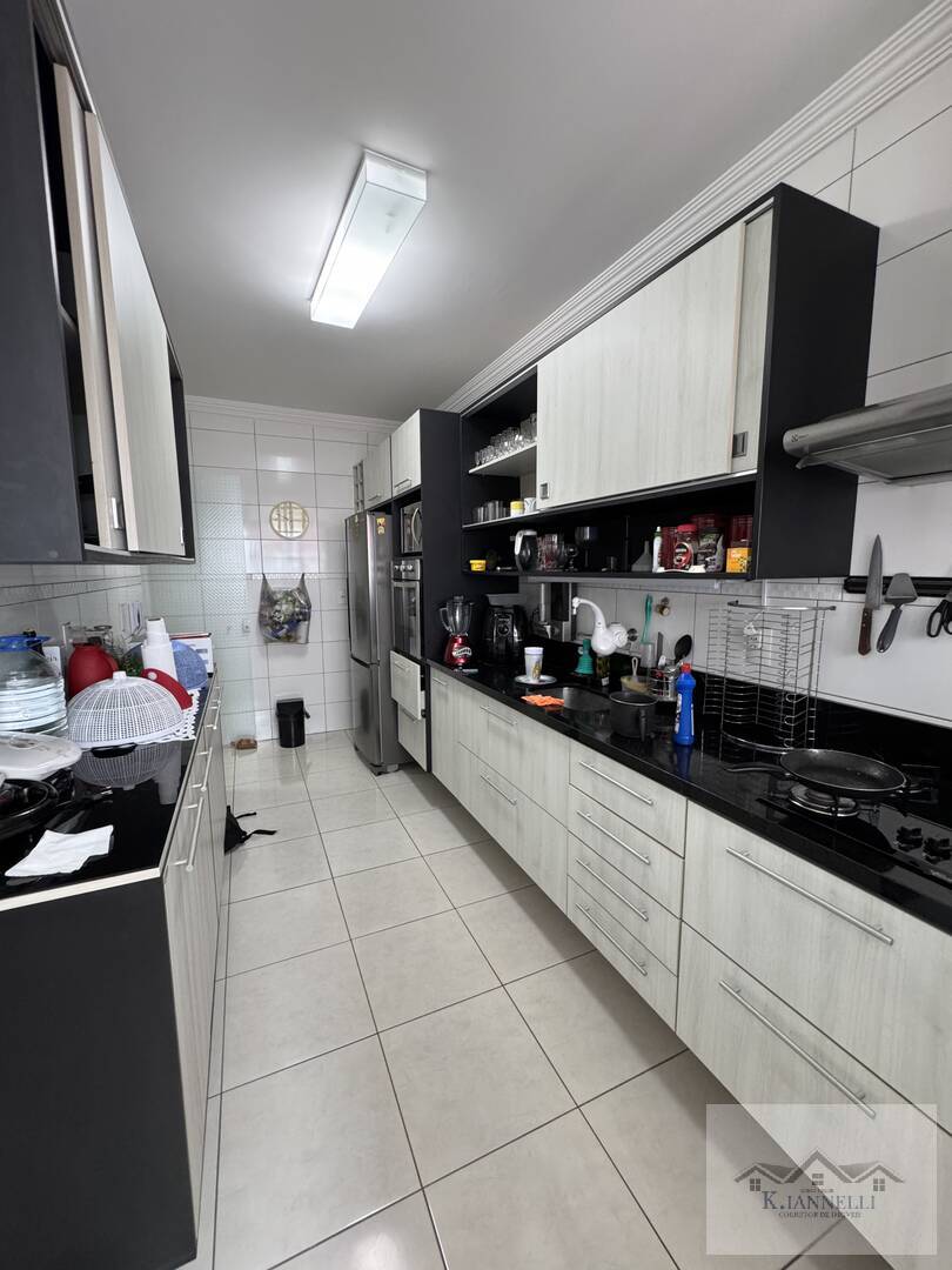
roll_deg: +0.6
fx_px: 513
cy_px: 635
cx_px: 476
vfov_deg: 102.1
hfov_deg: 85.7
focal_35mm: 14
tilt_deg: -8.1
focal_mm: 2.22
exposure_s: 1/60
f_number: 2.2
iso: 400
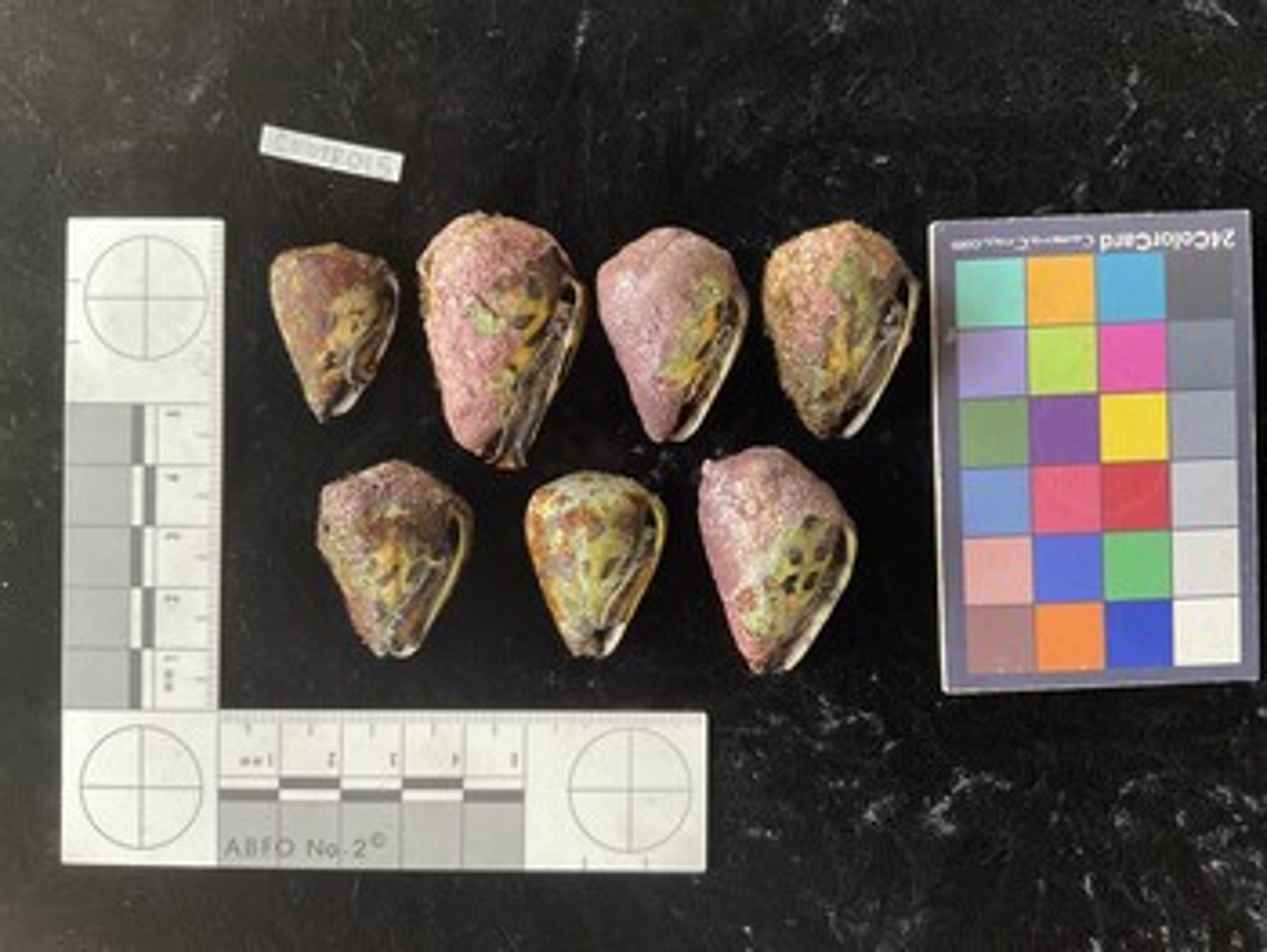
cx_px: 634
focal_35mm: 29
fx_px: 1062
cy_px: 476
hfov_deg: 61.6
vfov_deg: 48.3
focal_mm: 3
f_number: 1.8
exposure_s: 1/60
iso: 40
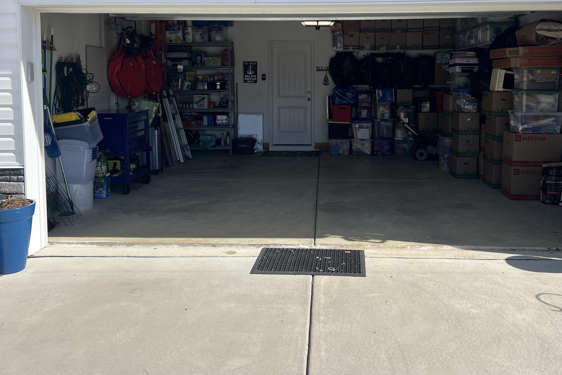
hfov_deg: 55.7
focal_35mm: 34
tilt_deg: -3.4
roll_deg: +0.0
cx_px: 301
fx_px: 531
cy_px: 115
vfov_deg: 38.3
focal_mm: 5.7
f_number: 1.5
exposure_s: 1/3460
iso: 50
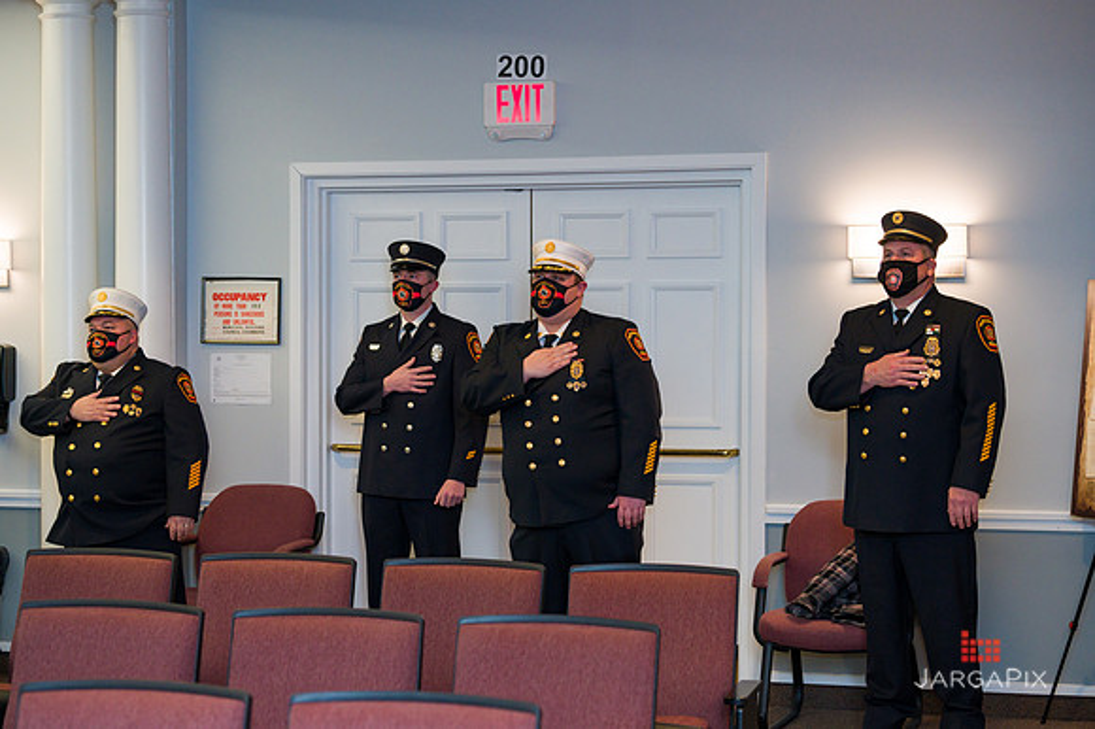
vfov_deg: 19.4
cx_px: 548
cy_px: 364
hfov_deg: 28.9
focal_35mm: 70
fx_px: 2128
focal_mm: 70
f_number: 4
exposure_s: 1/200
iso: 1000
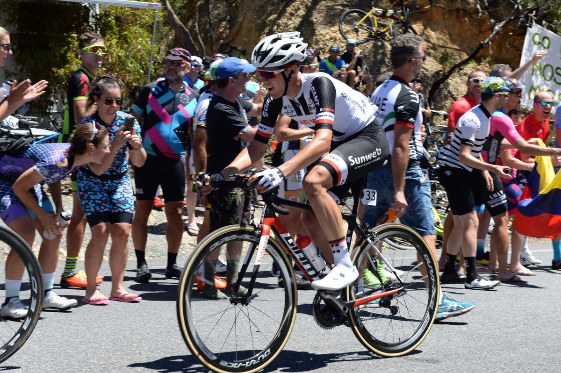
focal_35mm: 70
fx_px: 1090
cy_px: 186
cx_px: 280
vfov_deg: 19.4
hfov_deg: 28.9
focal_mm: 70
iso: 400
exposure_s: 1/500
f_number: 8
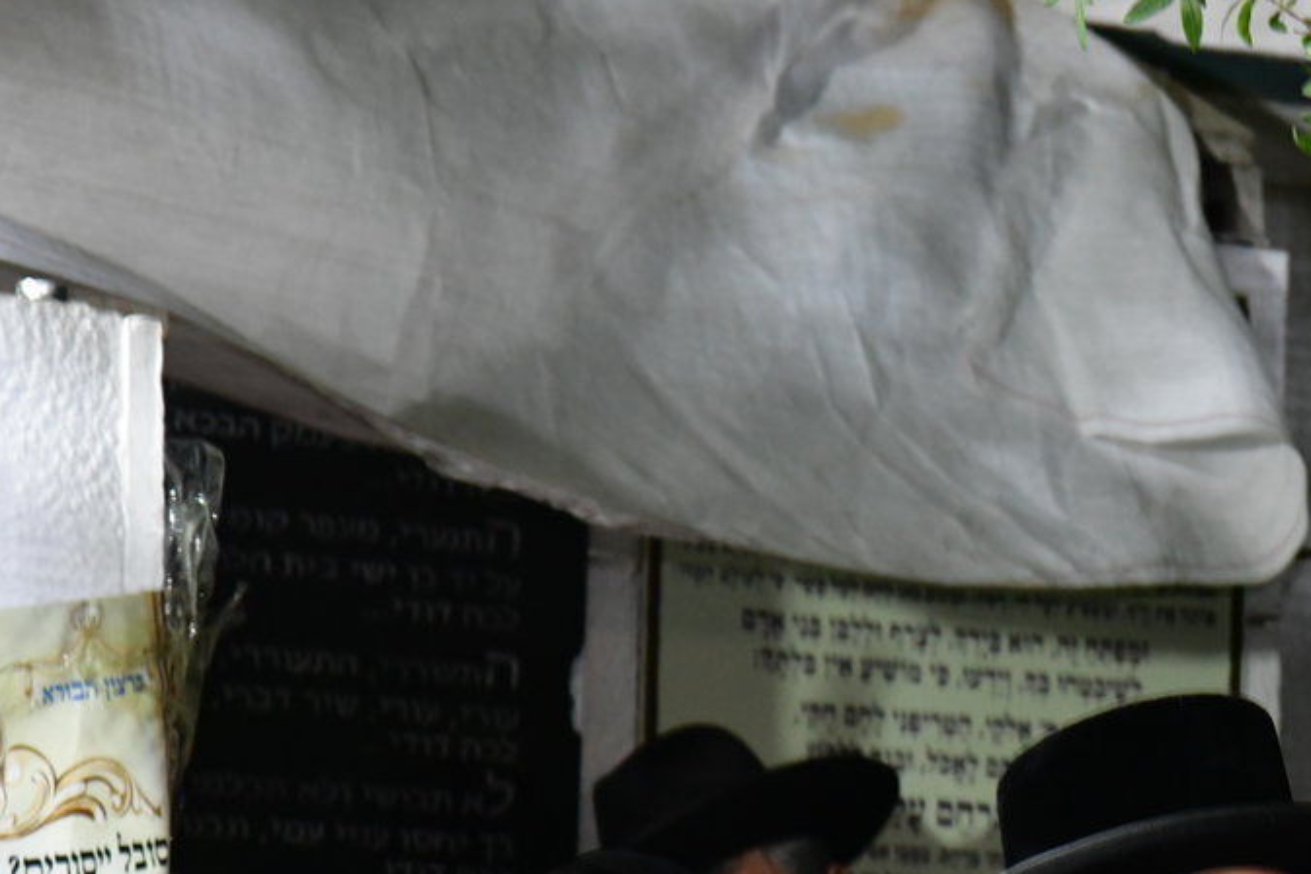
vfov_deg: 5.5
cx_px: 1192
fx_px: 9103
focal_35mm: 250
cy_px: 715
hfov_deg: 8.2
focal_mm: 120
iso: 4000
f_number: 5.6
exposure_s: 1/100
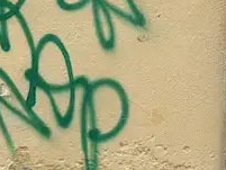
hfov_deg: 11.3
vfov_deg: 8.6
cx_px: 223
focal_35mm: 173
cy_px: 149
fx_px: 1130
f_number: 1.78
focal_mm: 6.76
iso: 80
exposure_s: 1/176
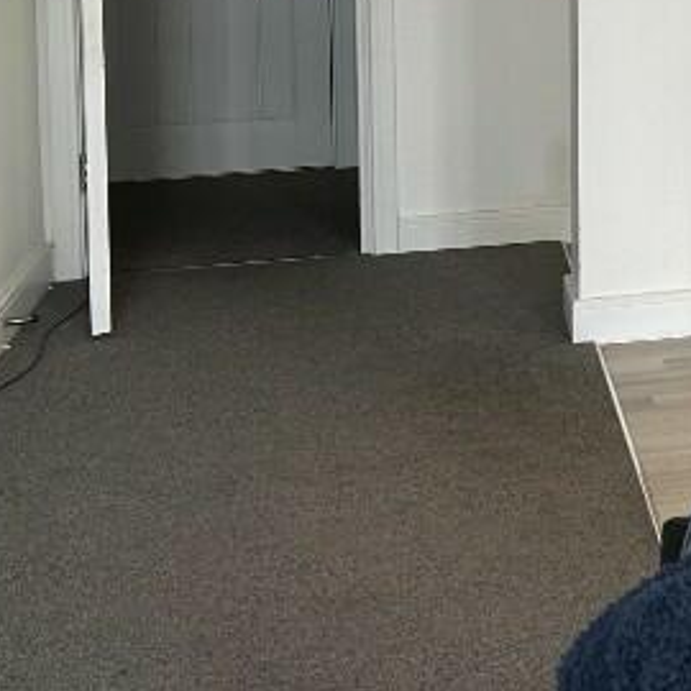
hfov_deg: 17.4
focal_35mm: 87
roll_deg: +0.3
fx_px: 1965
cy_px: -120
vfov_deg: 18.9
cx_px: 1113
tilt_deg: -2.4
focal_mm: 5.7
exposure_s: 1/121
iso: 50
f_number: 1.5
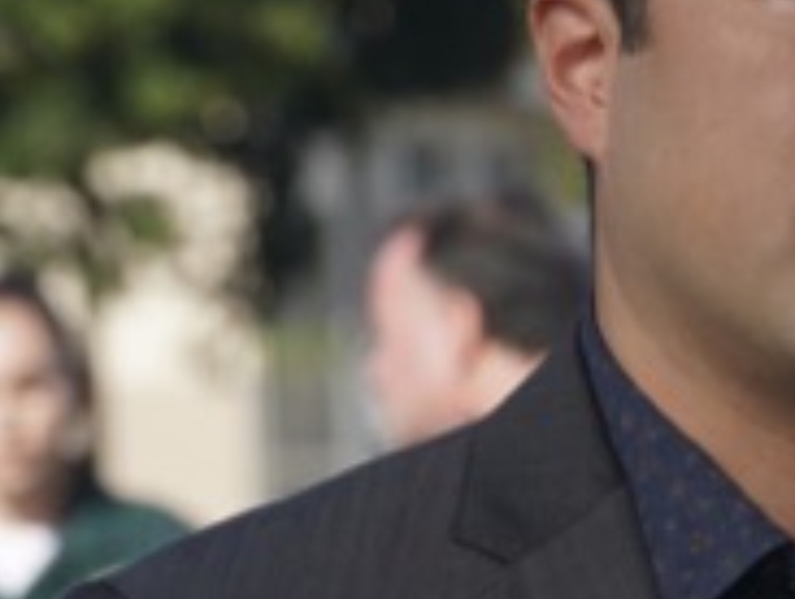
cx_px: 1012
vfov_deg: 2.8
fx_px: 12058
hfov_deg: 3.8
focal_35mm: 524
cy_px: 315
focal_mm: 200
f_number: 11
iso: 400
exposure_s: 1/400
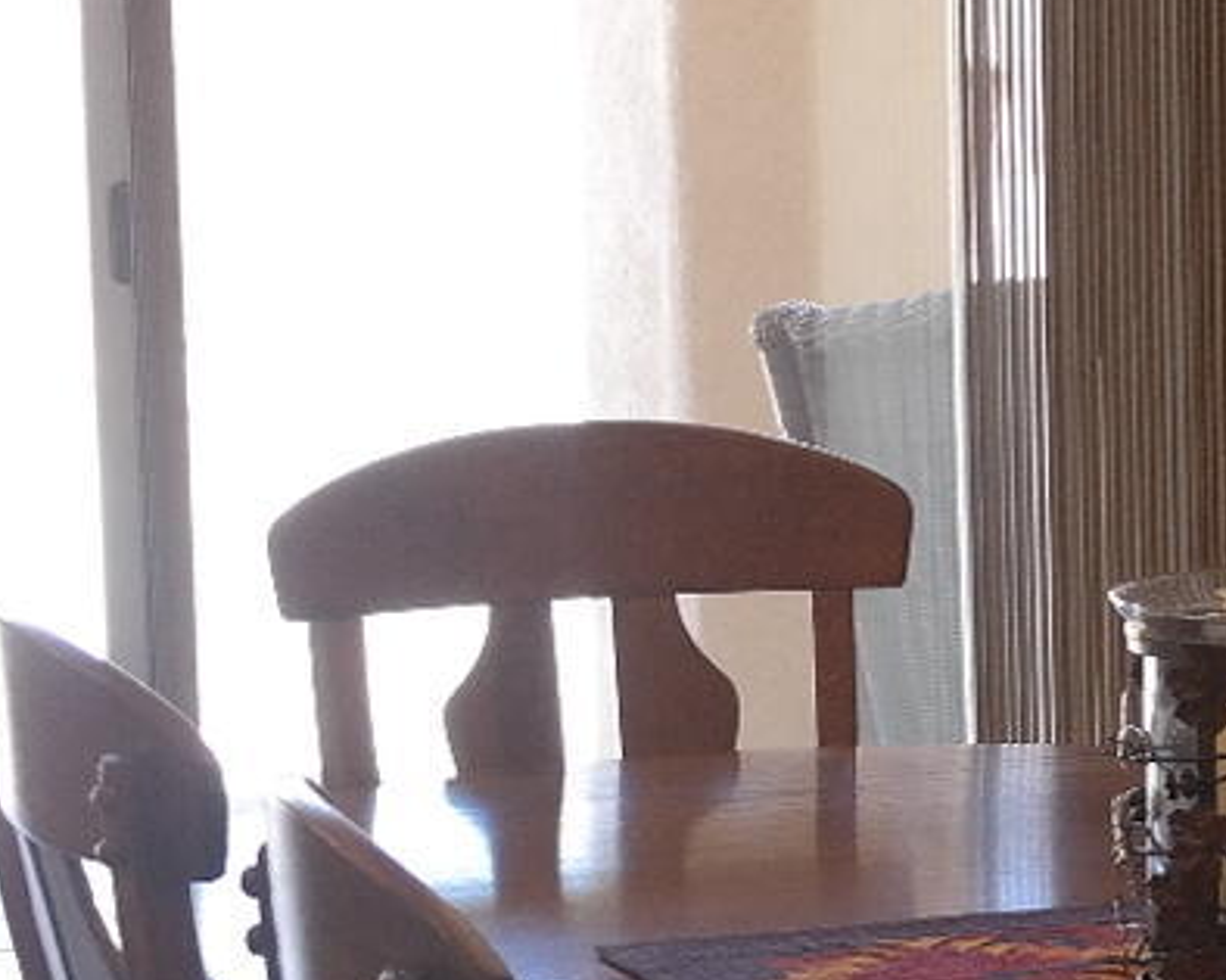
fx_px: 6421
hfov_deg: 10.1
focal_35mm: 177
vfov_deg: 8.7
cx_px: 2446
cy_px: 722
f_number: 4
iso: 400
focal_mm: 28
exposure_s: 1/50
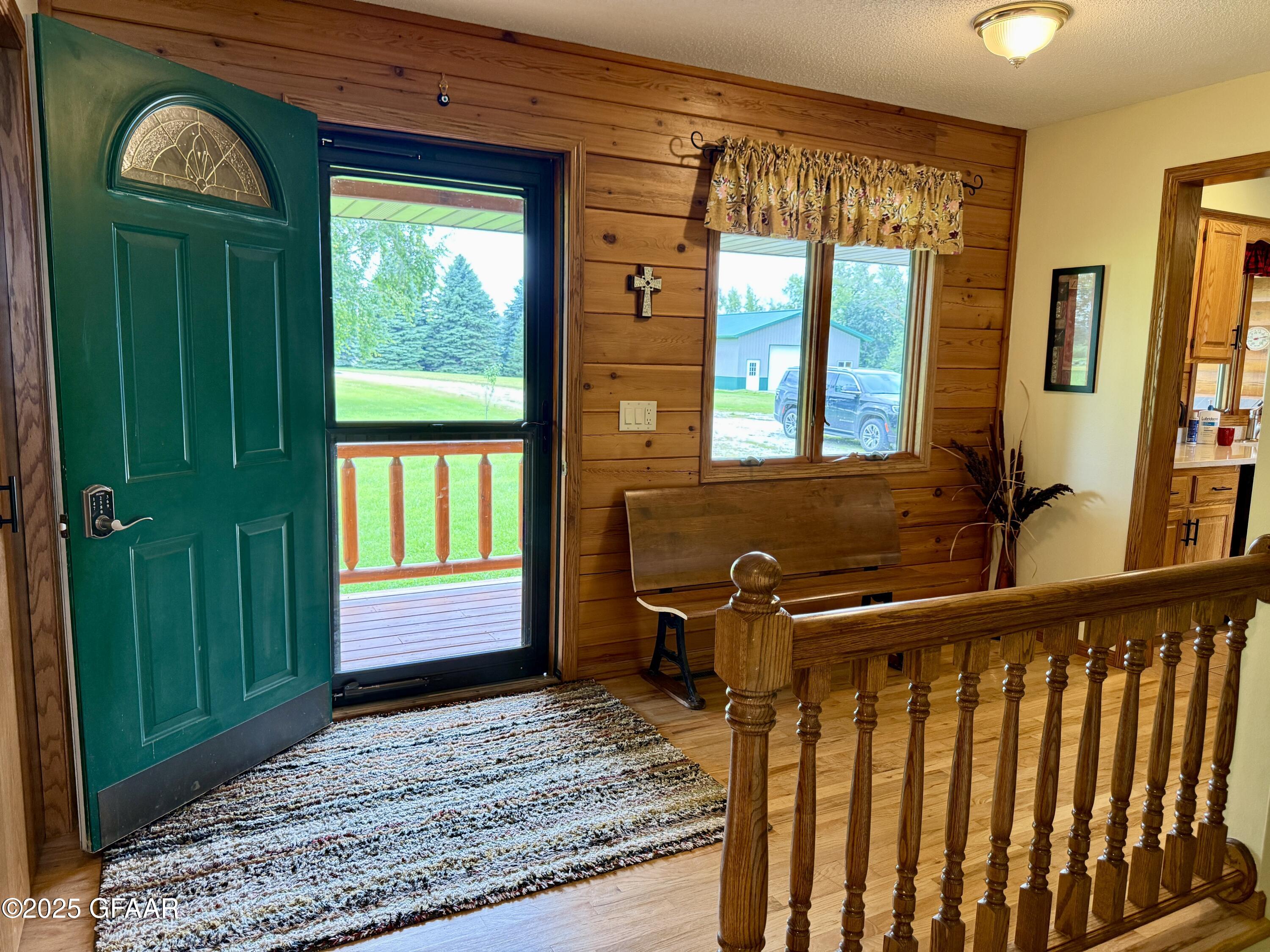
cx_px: 635
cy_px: 476
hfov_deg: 71.6
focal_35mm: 24
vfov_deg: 56.8
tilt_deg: -7.2
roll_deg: -1.0
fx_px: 881
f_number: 1.78
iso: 320
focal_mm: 6.76
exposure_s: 1/60
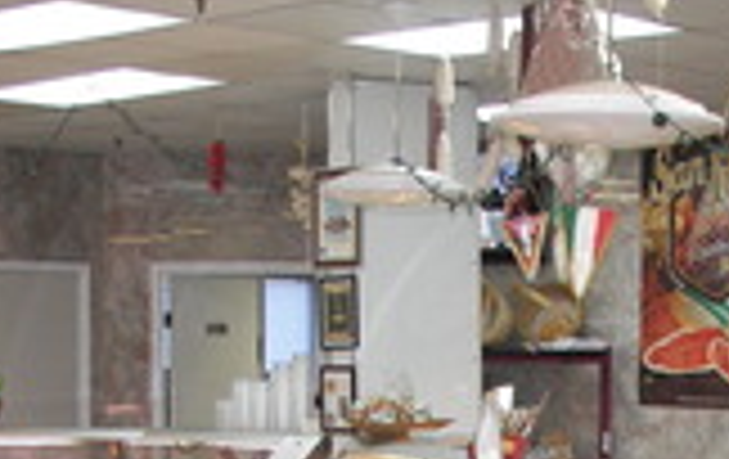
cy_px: 556
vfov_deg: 13.1
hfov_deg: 21.0
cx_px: 542
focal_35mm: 98
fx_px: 1951
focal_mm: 6
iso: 100
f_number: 2.8
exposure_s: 1/30
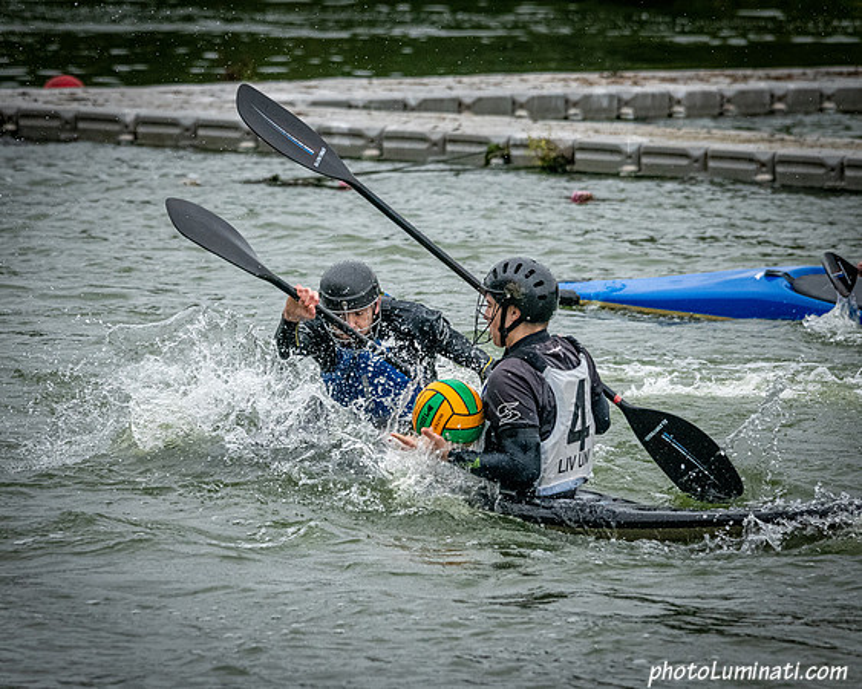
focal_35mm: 349
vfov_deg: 4.4
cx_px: 335
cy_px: 395
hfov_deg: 5.5
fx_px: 8906
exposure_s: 1/3200
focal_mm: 270
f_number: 8
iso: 3200
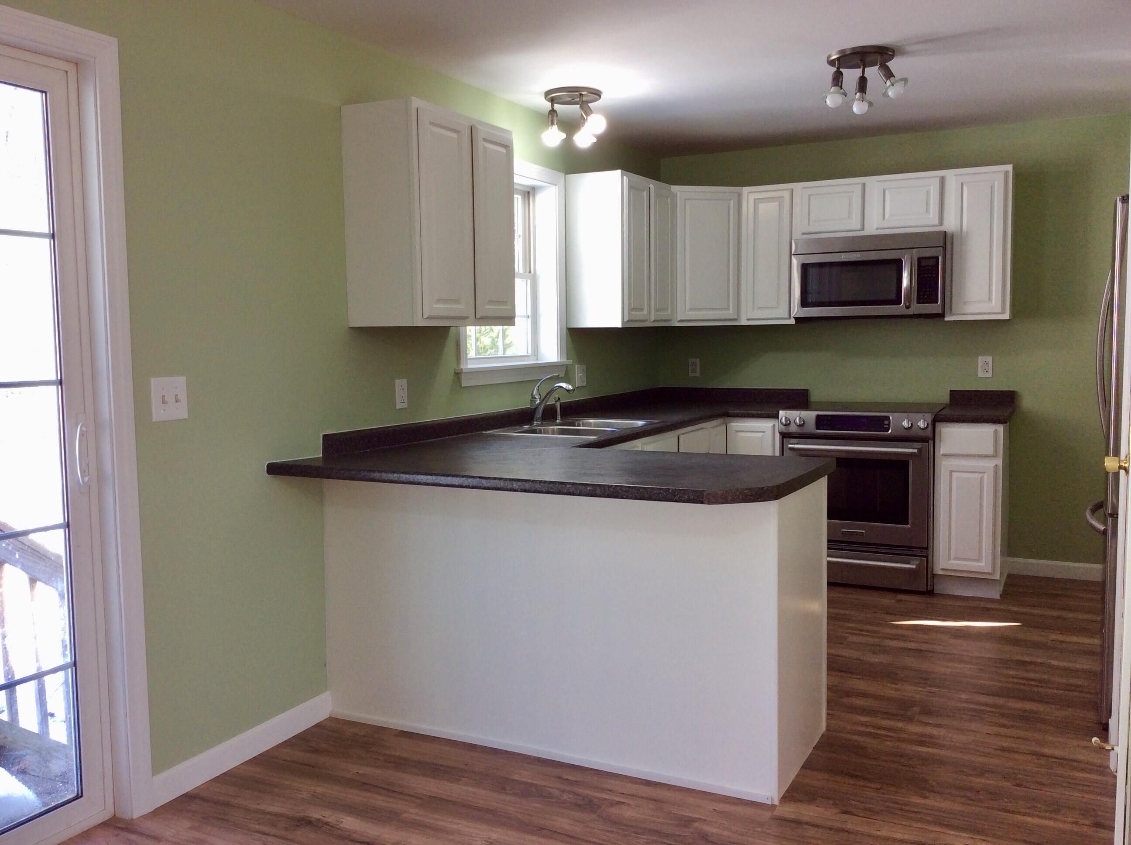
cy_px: 422
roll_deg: +1.2
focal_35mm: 32
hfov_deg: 56.9
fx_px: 1044
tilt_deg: -5.0
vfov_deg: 44.1
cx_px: 566
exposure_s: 1/60
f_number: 2.4
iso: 40
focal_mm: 3.3
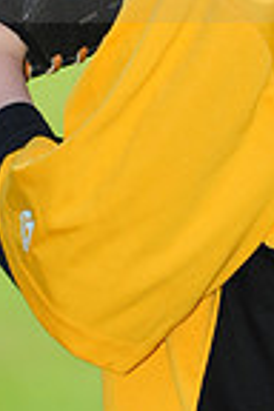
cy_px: -68
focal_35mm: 806
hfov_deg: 1.7
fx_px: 9201
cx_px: 191
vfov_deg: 2.6
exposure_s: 1/2000
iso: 400
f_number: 4.5
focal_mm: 200
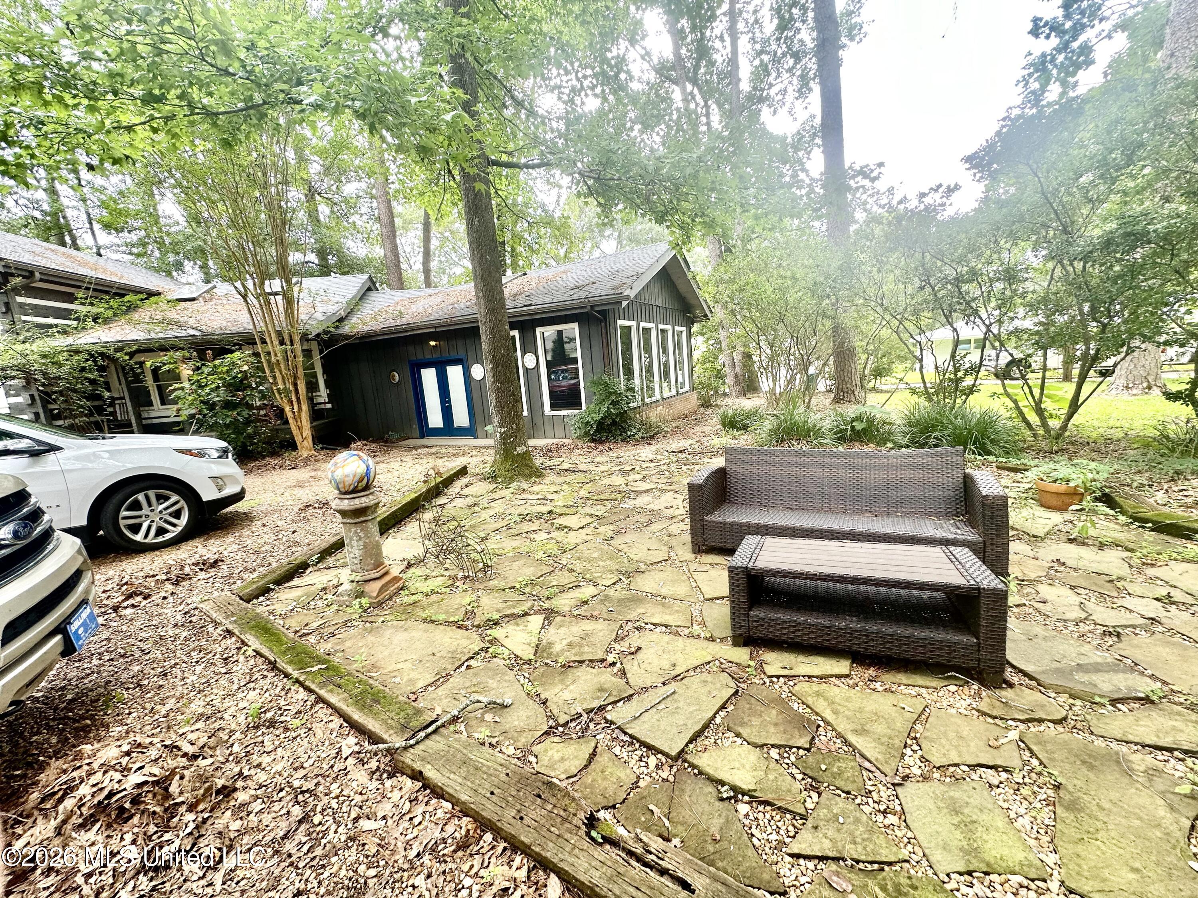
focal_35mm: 14
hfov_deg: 102.1
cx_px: 599
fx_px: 485
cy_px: 449
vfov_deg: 85.7
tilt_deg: -7.4
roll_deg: +3.8
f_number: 2.2
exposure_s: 1/99
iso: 50
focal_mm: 2.22
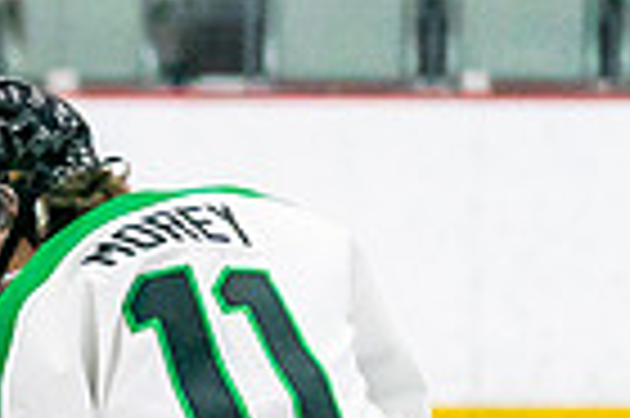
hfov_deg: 2.8
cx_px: -1232
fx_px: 12830
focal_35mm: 734
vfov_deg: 1.9
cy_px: 795
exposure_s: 1/1250
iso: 3200
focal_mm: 115
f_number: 2.8
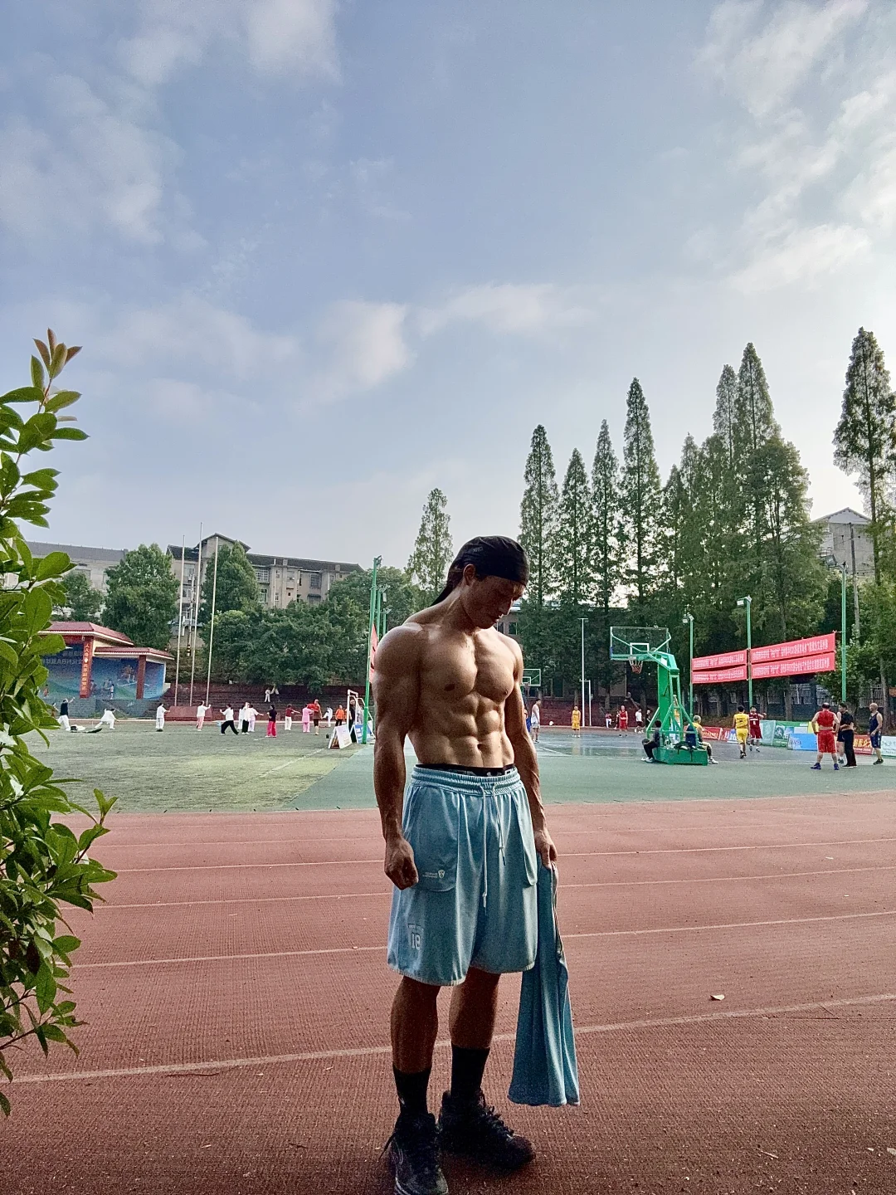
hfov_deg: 58.9
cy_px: 598
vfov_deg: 73.9
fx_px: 794
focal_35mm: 23
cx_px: 448
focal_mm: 2.69
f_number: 1.9
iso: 25
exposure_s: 1/981
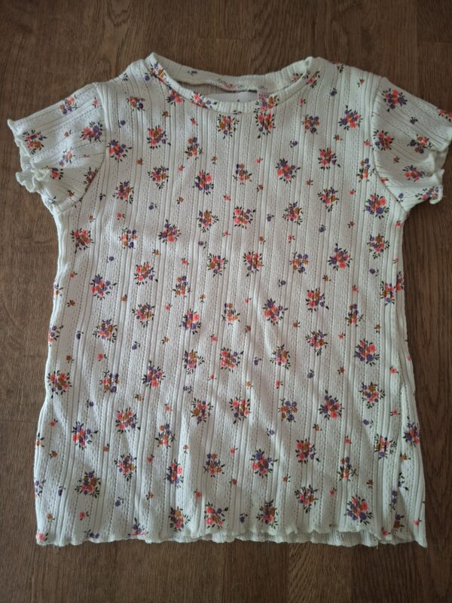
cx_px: 226
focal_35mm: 23
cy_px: 302
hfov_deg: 58.9
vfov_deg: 73.9
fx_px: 400
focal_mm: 5.54
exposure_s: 1/50
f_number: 1.8
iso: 320
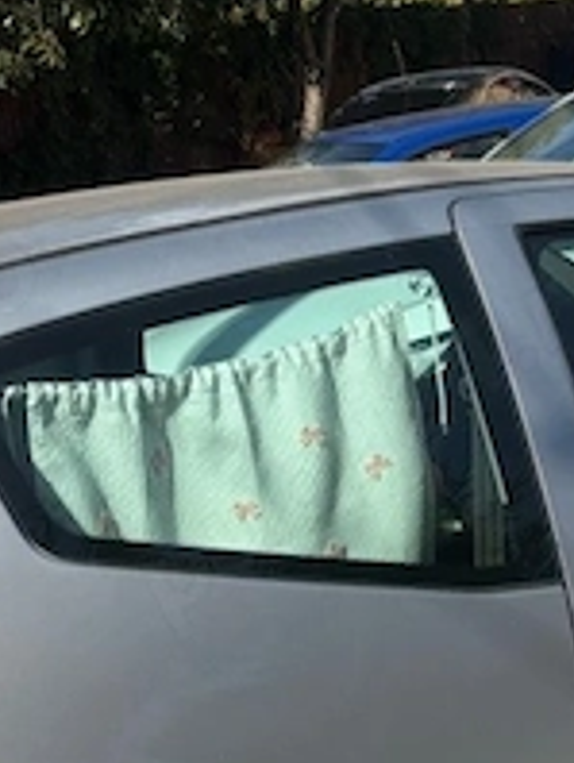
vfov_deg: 18.6
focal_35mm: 105
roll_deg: +5.3
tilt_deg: -10.7
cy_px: 520
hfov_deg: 14.0
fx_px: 2316
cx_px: 539
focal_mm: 5.96
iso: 50
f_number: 1.6
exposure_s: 1/4950
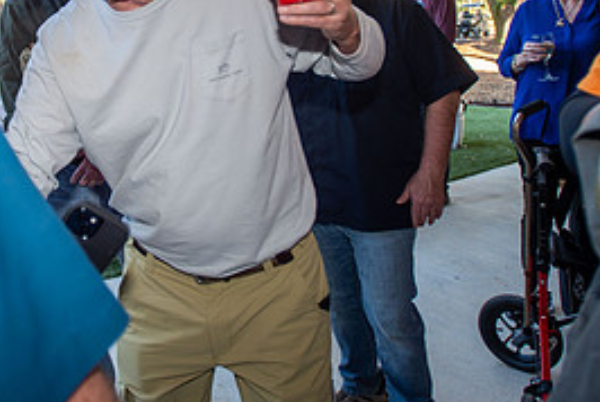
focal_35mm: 37
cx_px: 133
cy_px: 68
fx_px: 617
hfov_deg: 49.3
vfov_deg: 34.7
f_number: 3.2
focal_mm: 17
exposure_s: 1/125
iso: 160
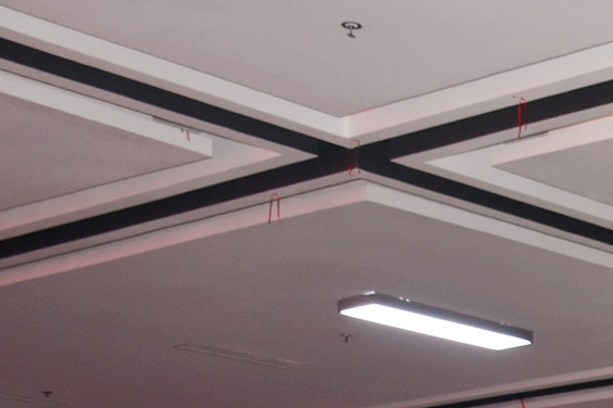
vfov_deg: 11.3
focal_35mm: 117
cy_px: 592
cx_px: 1067
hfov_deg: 15.3
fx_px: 1992
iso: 800
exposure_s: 1/60
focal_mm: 22
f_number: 3.5
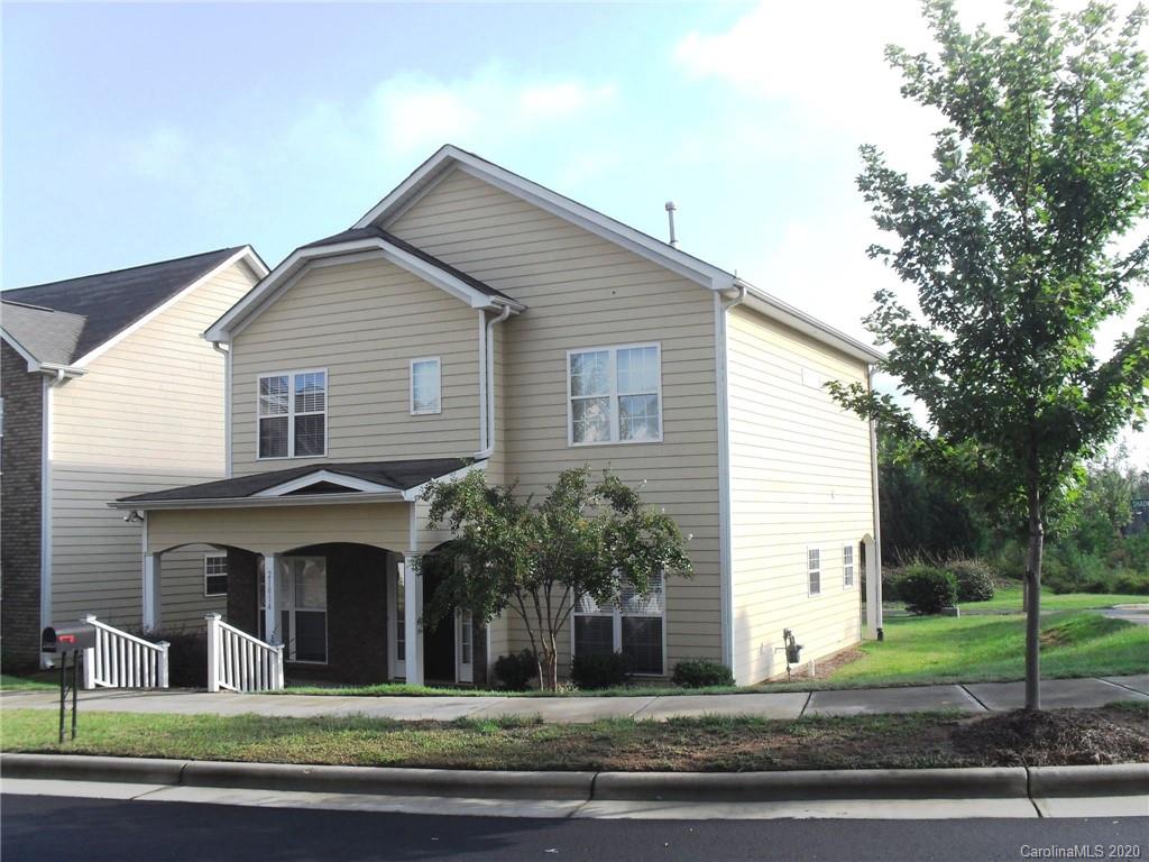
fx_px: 1162
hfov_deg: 52.6
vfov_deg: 40.7
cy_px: 431
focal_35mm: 35
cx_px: 574
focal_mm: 6.3
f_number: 8.4
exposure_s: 1/90
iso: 80
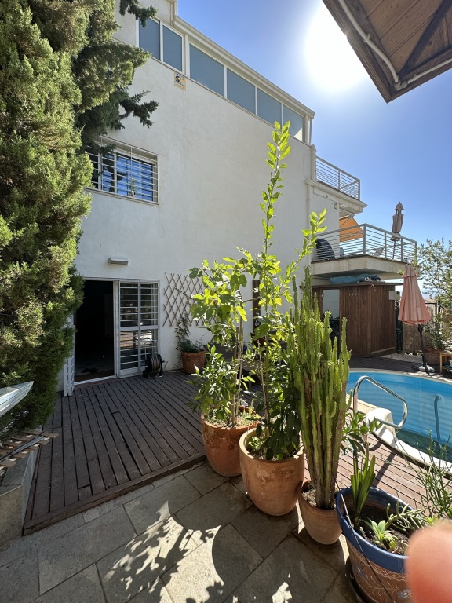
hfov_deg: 85.7
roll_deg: +0.1
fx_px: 244
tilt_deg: +0.5
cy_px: 302
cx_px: 226
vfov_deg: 102.1
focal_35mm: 14
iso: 40
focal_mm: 2.22
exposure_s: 1/626
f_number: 2.2
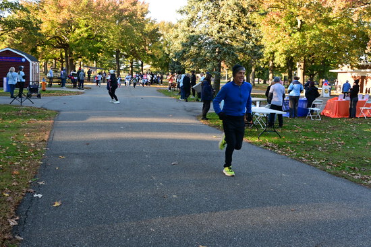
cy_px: 124
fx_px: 379
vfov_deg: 36.2
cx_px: 186
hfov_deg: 52.2
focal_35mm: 37
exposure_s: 1/200
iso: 1000
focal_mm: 24.5
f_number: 8
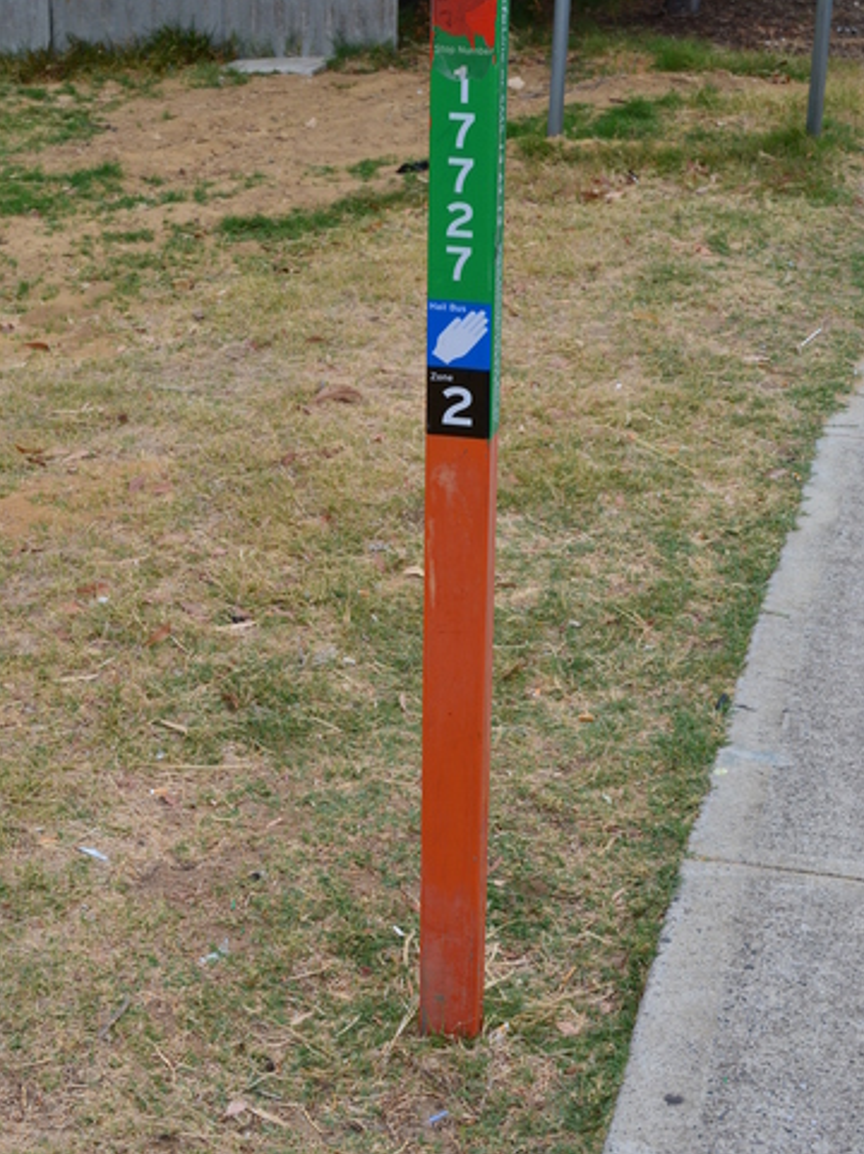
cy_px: 511
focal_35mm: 58
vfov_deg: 33.5
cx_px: 431
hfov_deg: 25.4
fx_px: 1918
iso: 400
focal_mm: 35
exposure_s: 1/250
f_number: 10
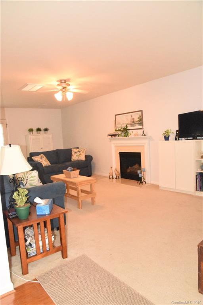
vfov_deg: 73.7
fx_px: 203
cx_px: 102
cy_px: 152
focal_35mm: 24
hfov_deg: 53.1
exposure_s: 1/60
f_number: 7.1
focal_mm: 16
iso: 14400
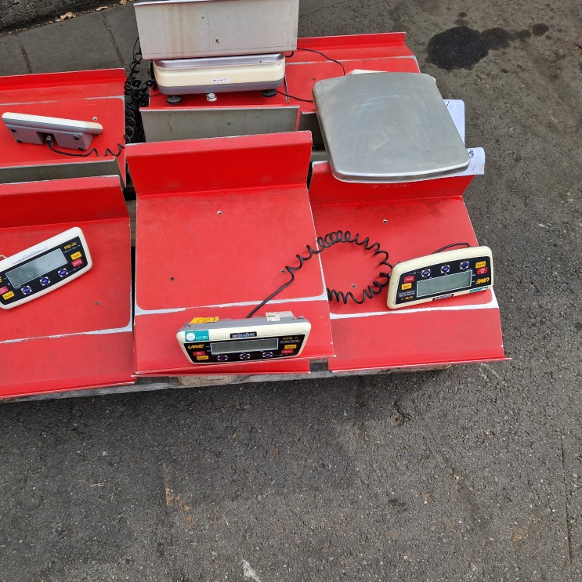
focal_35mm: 28
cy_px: 288
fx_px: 533
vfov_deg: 57.3
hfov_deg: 56.8
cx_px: 230
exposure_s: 1/546
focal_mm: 5.4
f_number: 1.8
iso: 50
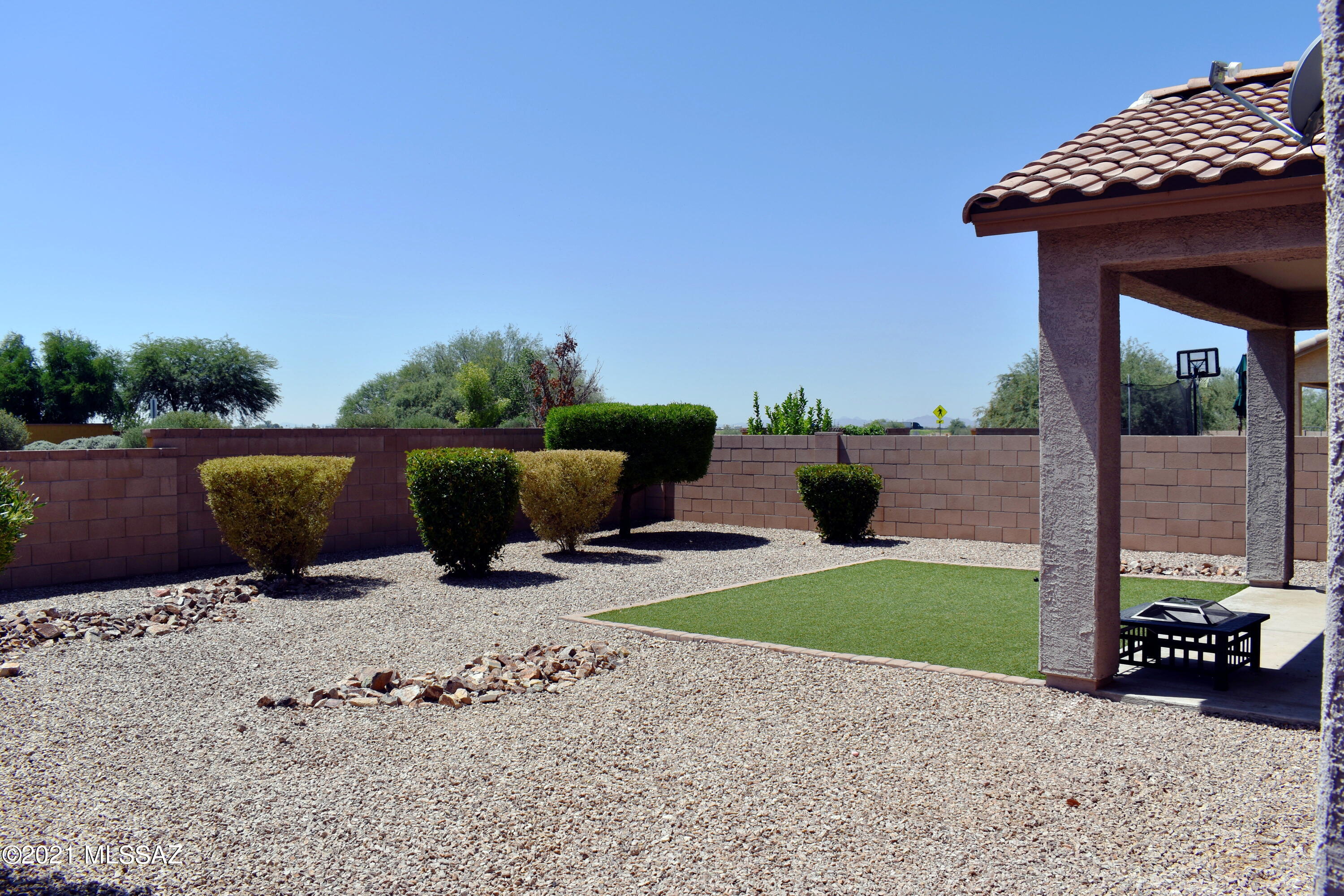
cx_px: 672
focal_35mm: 27
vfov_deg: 47.9
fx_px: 1008
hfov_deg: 67.4
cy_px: 448
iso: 100
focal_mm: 18
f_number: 9
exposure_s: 1/320
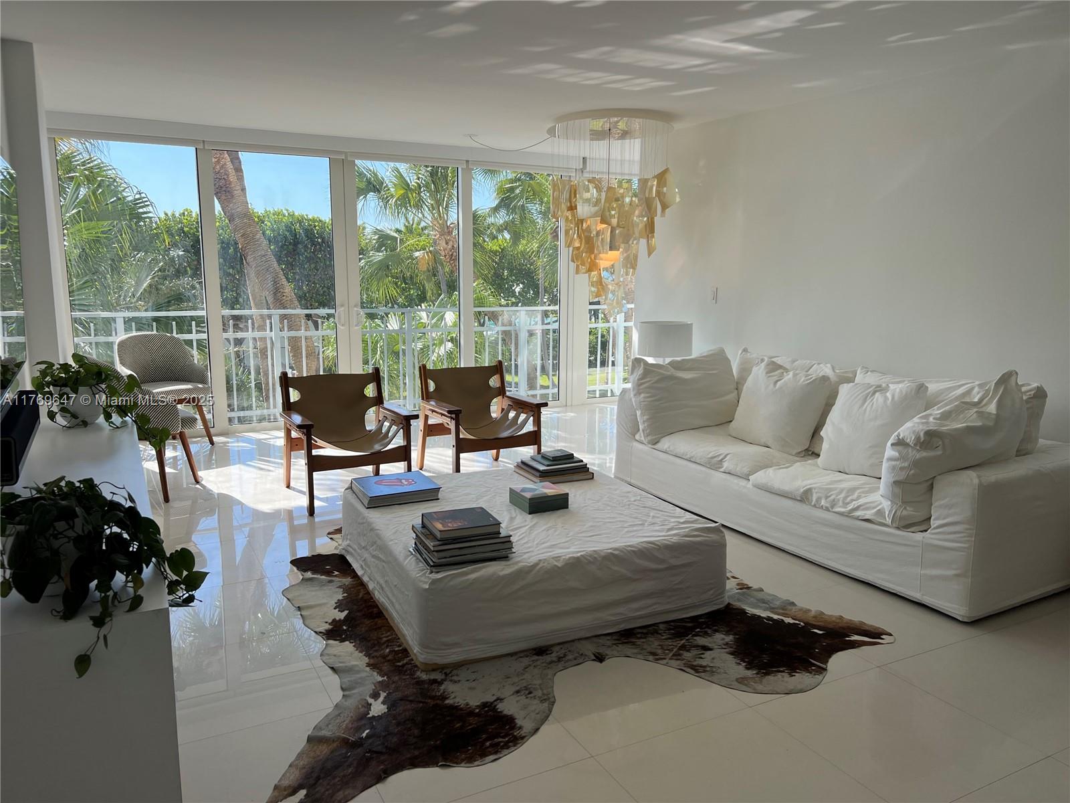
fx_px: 804
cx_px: 535
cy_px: 402
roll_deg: -0.2
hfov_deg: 67.3
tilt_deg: -10.2
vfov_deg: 53.1
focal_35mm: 26
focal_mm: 5.7
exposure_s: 1/1135
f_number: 1.5
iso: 50
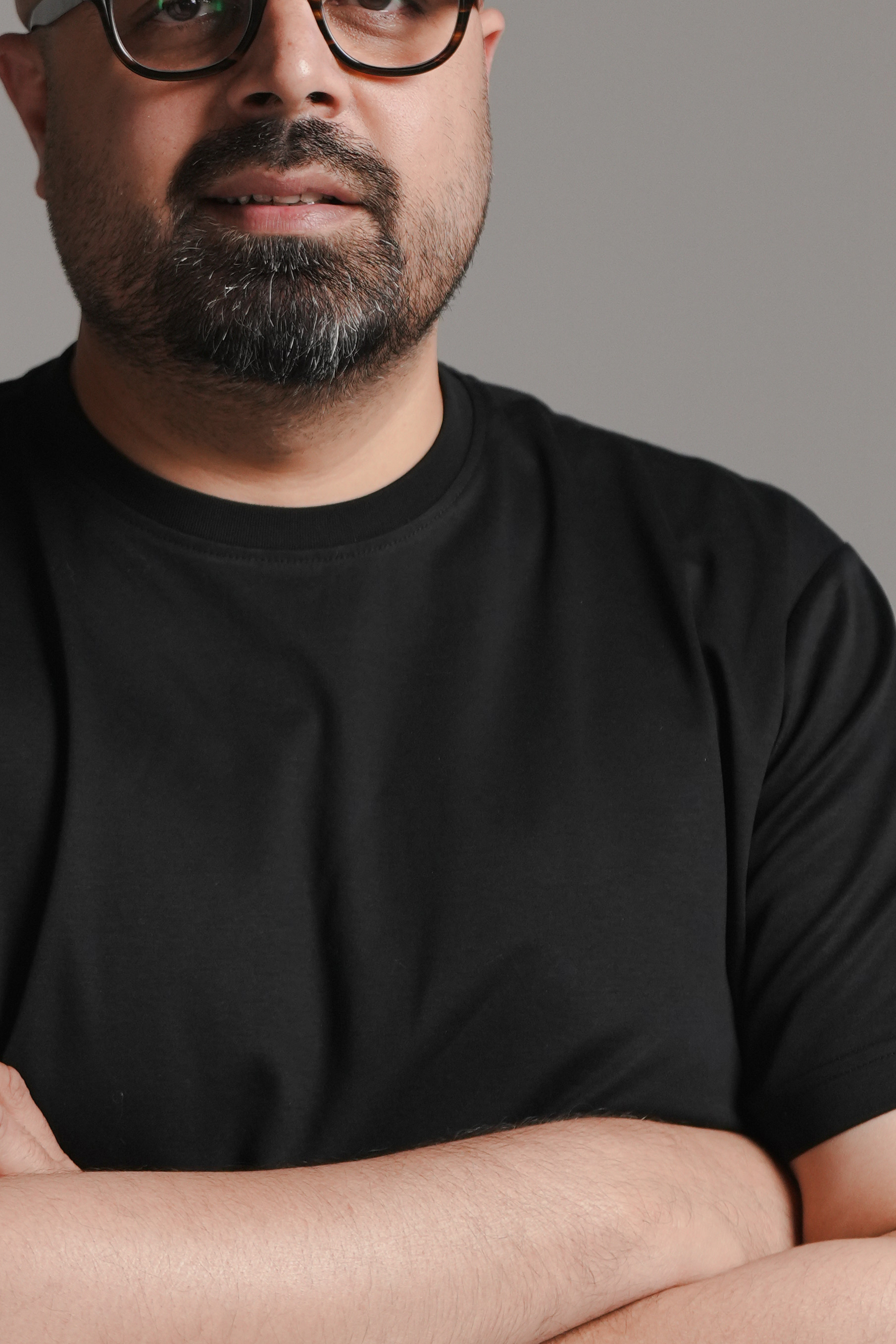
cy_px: 642
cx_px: 249
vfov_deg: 13.3
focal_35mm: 154
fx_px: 5749
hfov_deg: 8.9
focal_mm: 45
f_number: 2.2
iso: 500
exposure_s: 1/200
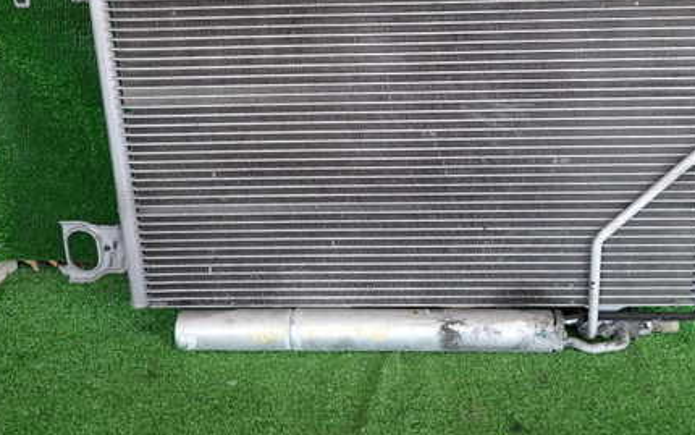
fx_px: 701
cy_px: 139
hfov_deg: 52.4
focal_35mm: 37
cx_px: 412
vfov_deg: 34.1
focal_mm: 4.5
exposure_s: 1/100
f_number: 2
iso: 200
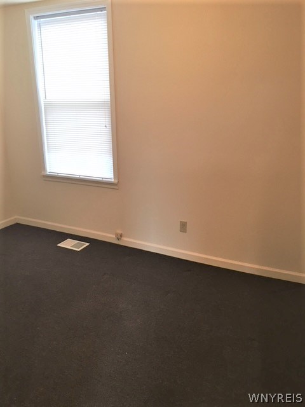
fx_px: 341
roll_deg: +0.9
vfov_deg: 61.7
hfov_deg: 48.2
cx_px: 152
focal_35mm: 29
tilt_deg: -15.7
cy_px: 204
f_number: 2.2
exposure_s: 1/15
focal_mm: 4.15
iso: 40
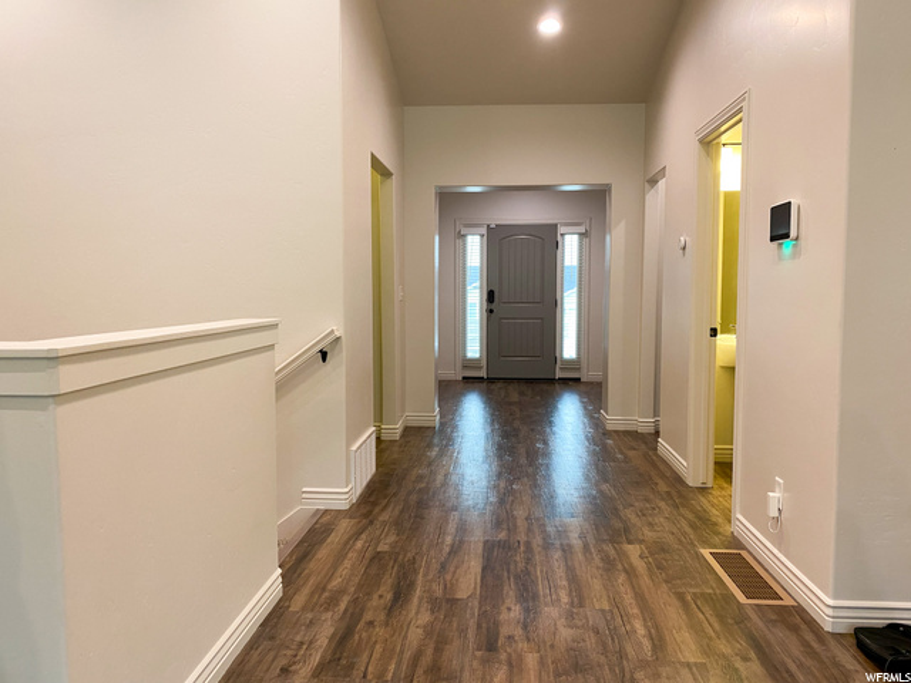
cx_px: 456
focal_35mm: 26
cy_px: 342
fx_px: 684
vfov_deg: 53.1
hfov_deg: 67.3
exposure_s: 1/60
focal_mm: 4.25
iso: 160
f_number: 1.8
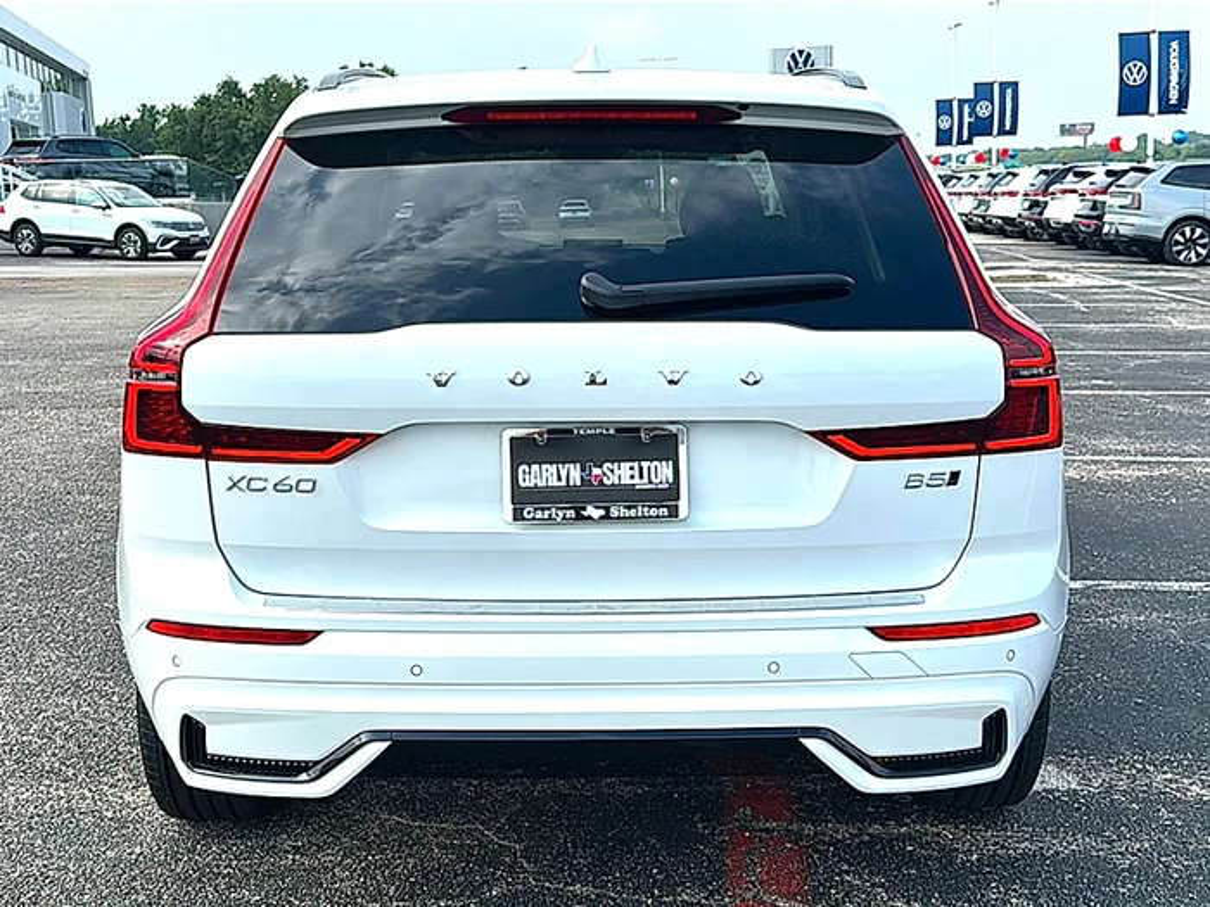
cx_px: 605
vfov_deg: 37.7
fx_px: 1328
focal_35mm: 38
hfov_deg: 49.0
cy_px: 454
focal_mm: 6.86
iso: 80
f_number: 1.78
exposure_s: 1/4049
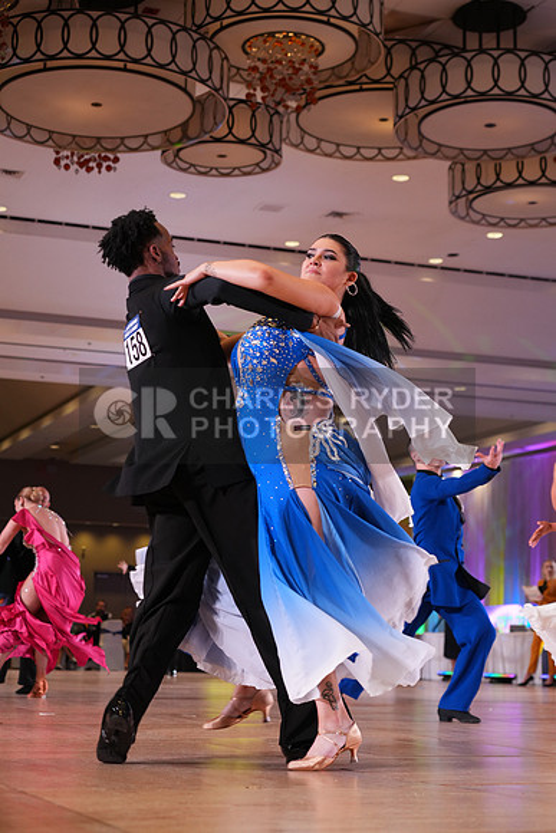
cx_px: 278
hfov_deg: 21.3
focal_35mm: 64
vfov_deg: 31.4
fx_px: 1482
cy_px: 416
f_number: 4
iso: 1600
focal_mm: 64
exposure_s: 1/320
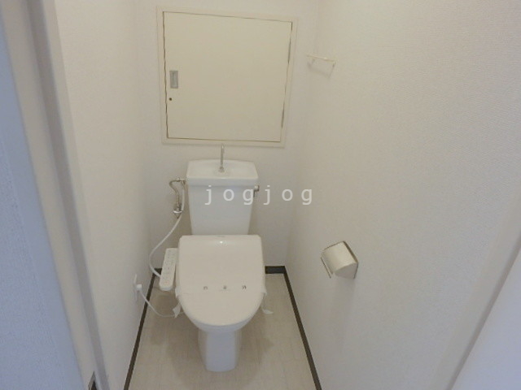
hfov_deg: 79.0
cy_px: 195
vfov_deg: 63.4
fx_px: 316
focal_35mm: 21
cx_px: 260
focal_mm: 3.7
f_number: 3.5
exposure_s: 1/30
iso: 320
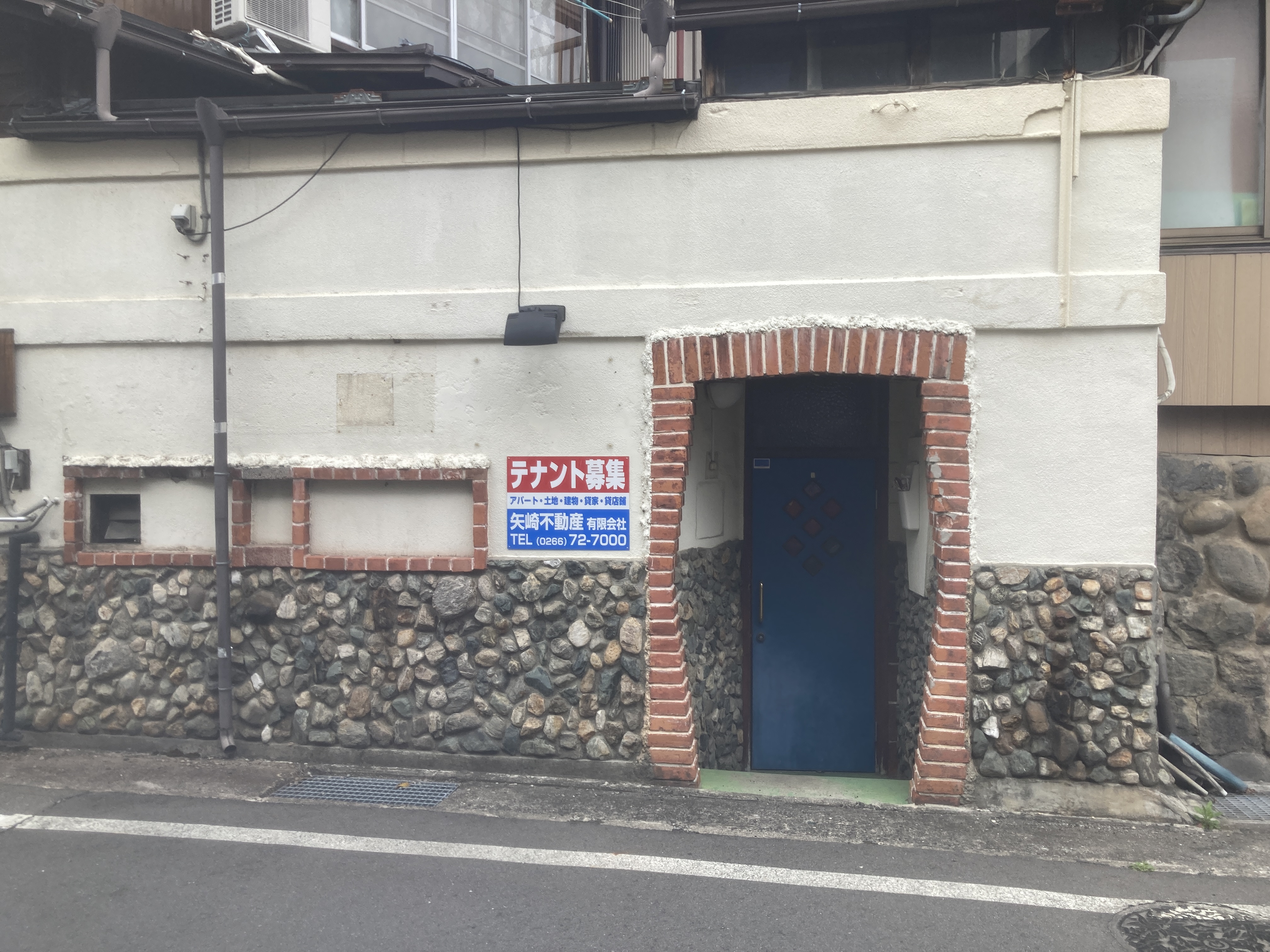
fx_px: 1027
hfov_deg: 63.4
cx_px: 635
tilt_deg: -0.5
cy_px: 476
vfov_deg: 49.7
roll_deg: -0.3
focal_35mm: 28
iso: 20
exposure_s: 1/214
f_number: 1.8
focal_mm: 3.99
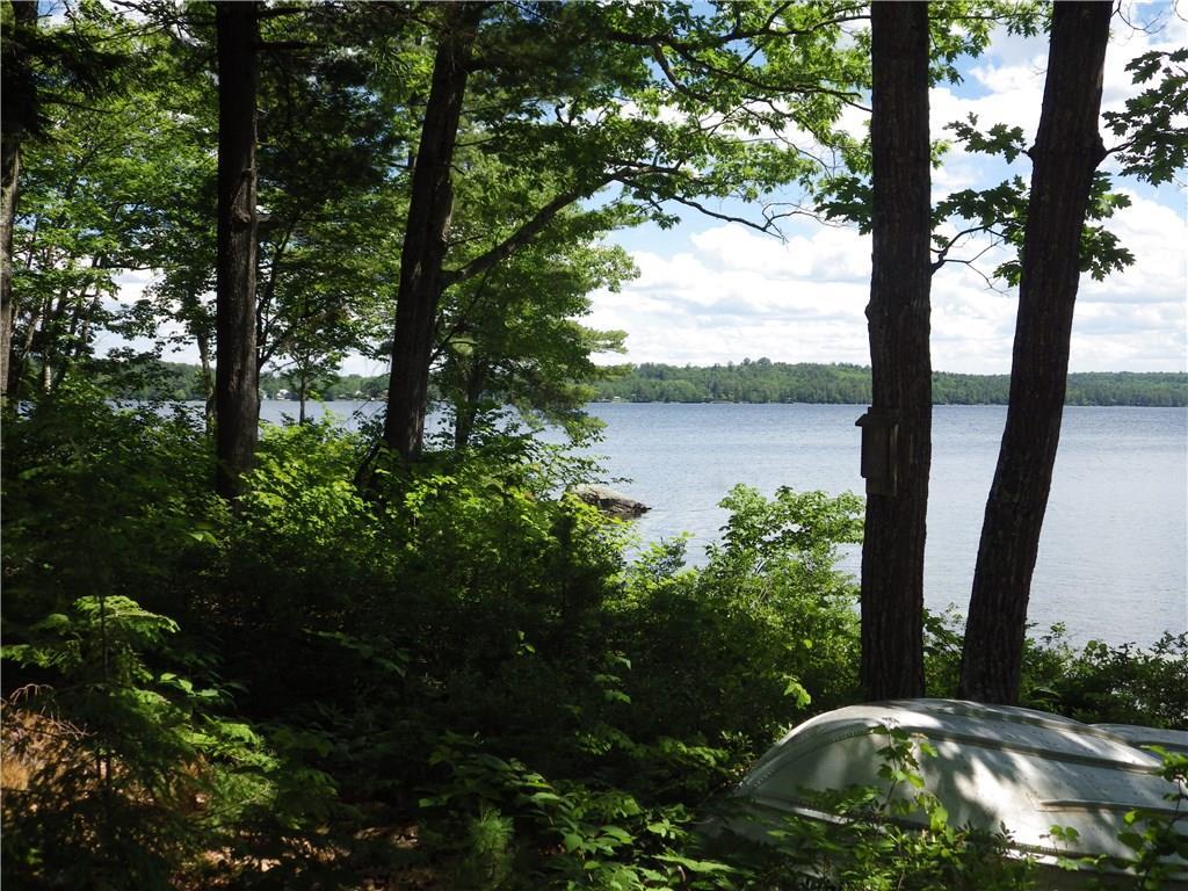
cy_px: 446
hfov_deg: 45.8
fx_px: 1407
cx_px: 594
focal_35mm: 41
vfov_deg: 35.1
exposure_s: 1/640
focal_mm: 7.4
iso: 100
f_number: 3.6
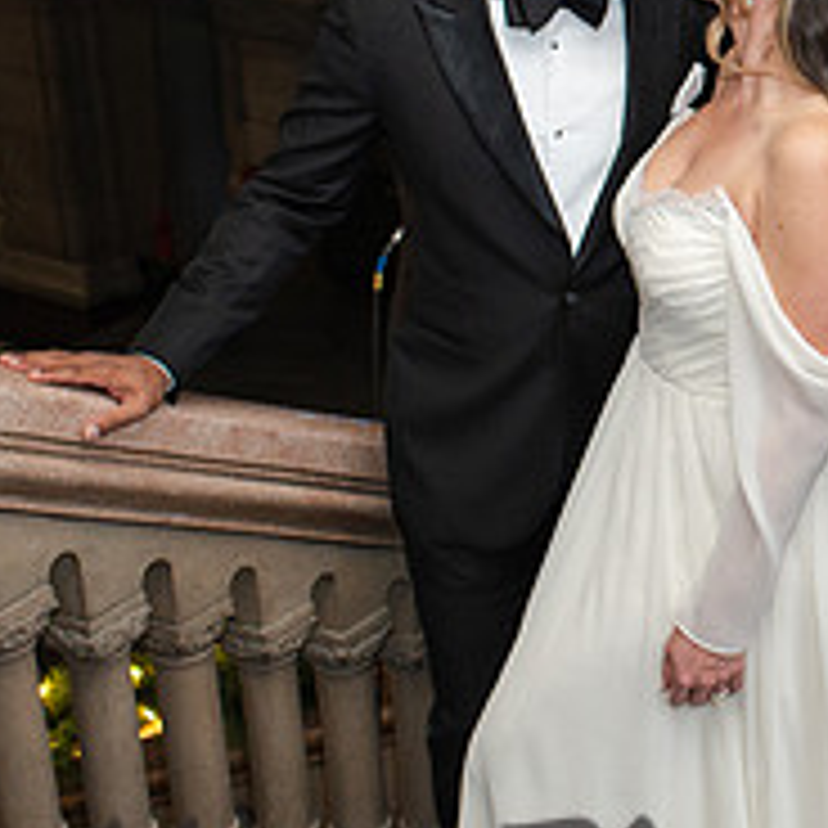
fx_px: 3031
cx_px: 957
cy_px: 166
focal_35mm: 112
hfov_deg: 15.1
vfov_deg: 15.5
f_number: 3.5
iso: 1000
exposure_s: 1/200
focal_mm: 35
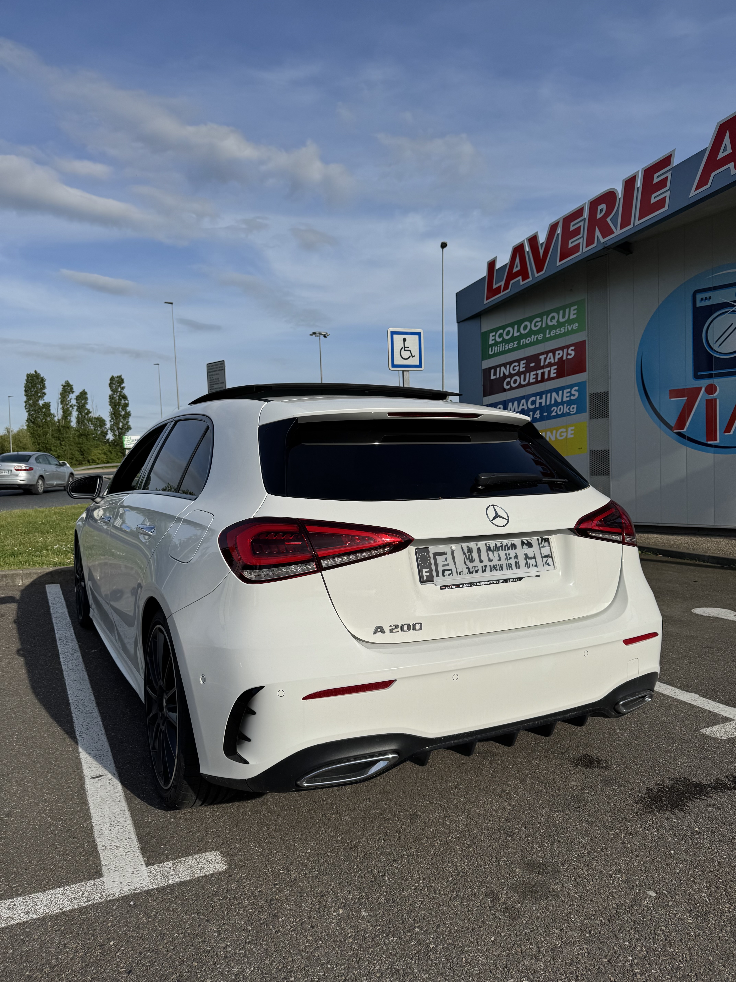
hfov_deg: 56.8
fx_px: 680
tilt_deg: -4.2
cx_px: 368
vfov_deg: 71.6
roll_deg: +3.2
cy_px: 491
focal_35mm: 24
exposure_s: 1/9009
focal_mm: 6.76
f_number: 1.78
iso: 80
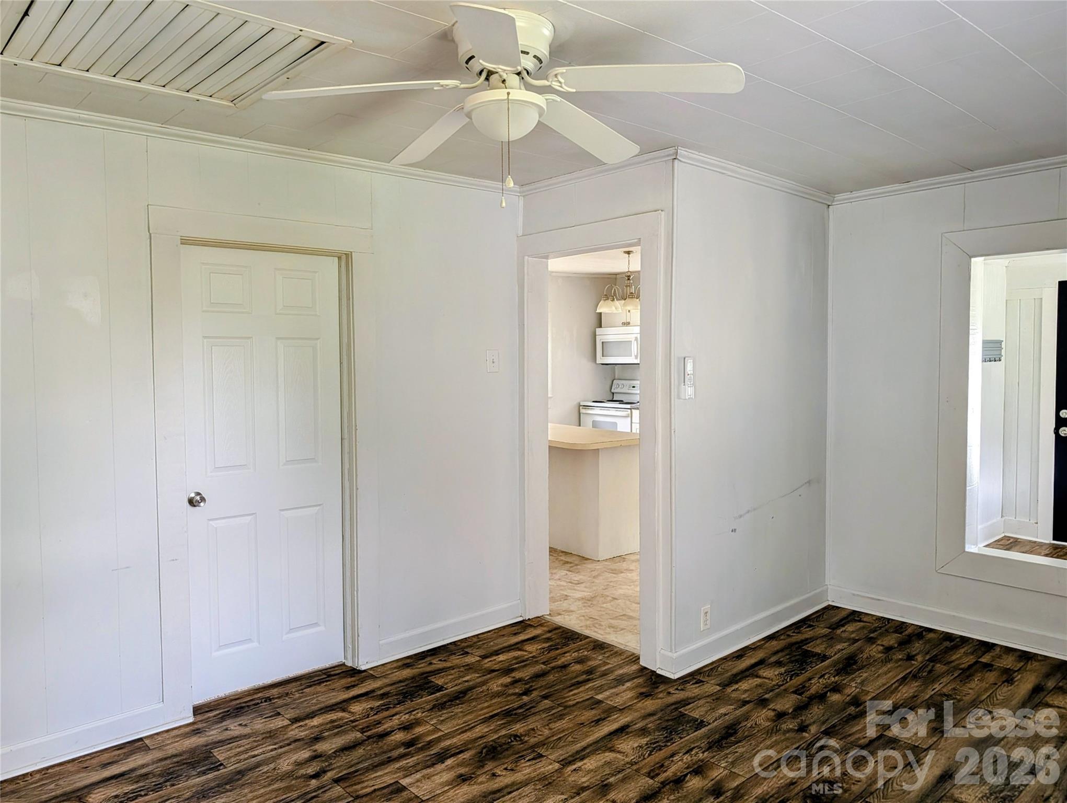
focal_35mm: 24
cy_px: 402
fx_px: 741
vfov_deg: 56.9
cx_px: 534
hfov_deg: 71.5
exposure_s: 1/176
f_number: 1.68
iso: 292
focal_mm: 6.9
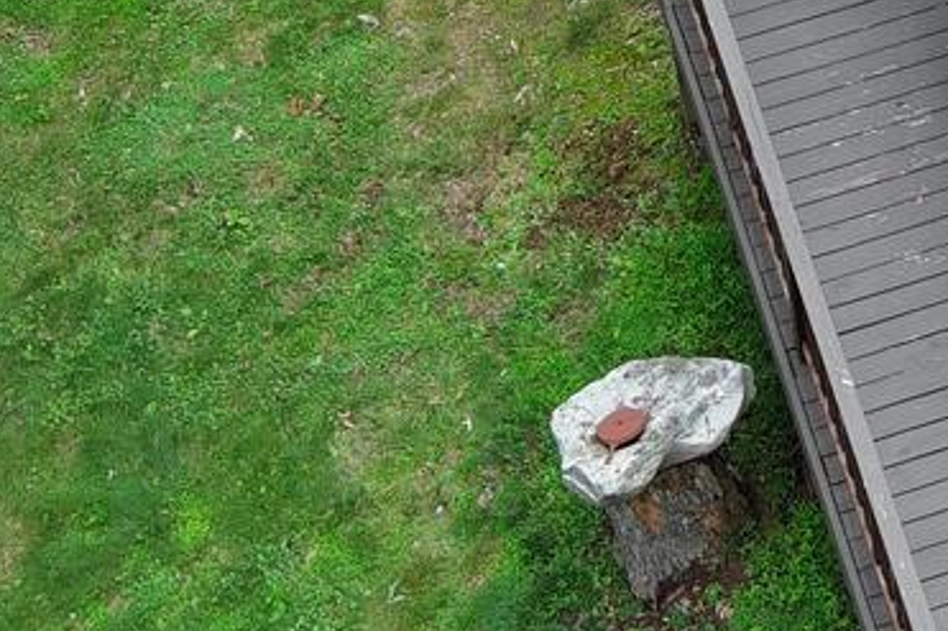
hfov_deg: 12.4
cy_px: -584
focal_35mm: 160
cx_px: 1293
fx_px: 4211
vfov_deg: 8.2
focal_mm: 10.57
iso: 100
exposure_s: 1/148
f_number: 2.8
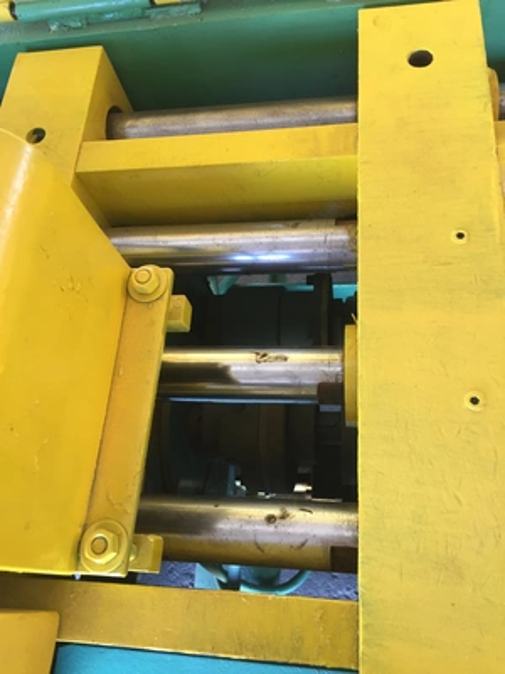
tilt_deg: -64.7
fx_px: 564
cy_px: 337
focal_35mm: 29
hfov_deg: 48.2
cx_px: 252
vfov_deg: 61.7
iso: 80
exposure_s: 1/30
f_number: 2.2
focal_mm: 4.15
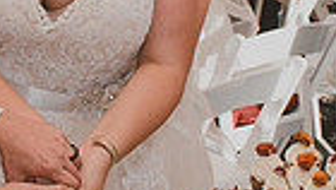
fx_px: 1222
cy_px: 27
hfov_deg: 15.4
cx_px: -7
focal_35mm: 137
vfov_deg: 8.8
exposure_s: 1/125
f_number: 4.5
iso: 800
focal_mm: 18
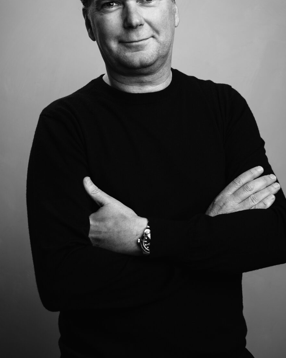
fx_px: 646
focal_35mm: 61
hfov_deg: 25.0
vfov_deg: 30.8
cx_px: 151
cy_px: 132
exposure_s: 1/160
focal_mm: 50
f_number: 11
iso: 200
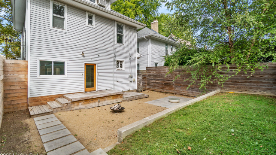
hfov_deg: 99.4
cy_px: 70
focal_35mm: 16
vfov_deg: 66.9
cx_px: 136
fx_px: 117
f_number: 7.1
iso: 400
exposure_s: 1/250
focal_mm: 10
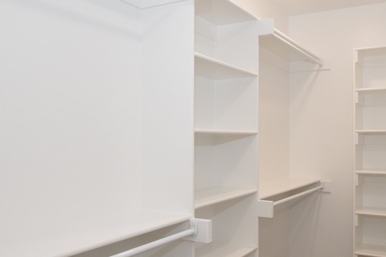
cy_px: 131
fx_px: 364
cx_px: 254
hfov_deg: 54.8
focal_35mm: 34
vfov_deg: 38.9
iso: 2500
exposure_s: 1/200
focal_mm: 14
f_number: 10
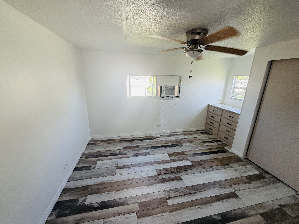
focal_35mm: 14
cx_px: 150
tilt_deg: -14.5
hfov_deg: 102.1
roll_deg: -2.5
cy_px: 112
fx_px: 121
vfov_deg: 85.7
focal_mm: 2.22
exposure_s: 1/99
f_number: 2.2
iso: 80
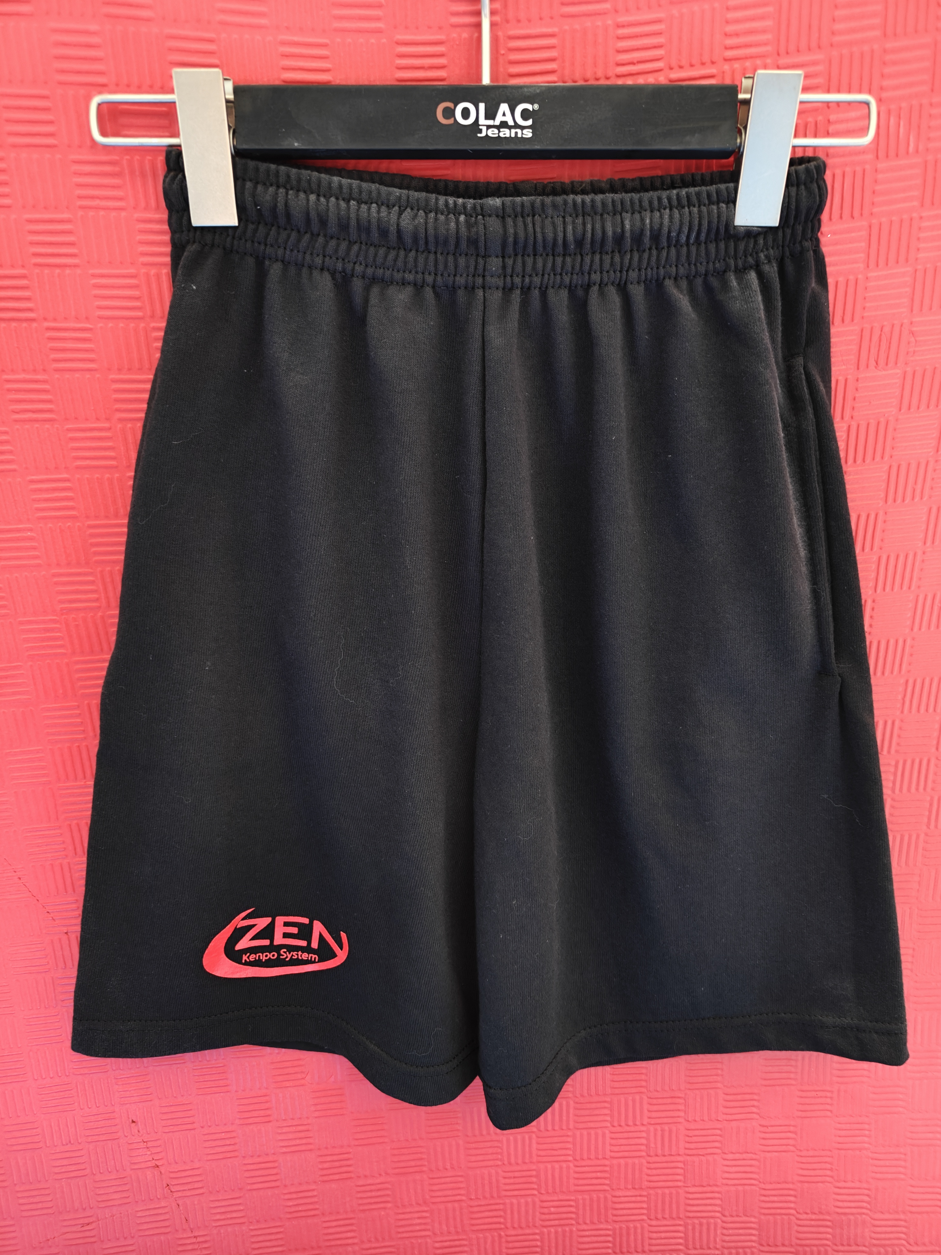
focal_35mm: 24
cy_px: 628
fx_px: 870
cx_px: 470
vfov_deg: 71.6
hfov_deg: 56.8
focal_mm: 5.59
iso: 400
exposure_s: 1/50
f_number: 1.8
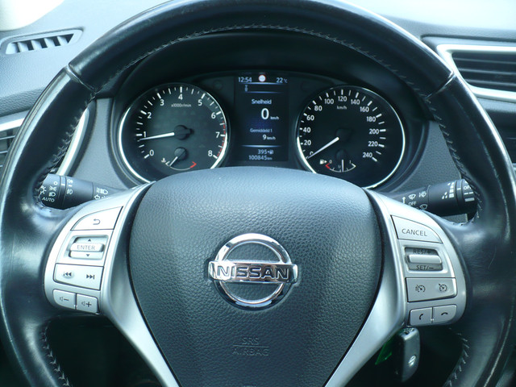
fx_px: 552
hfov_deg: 50.1
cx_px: 258
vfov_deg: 38.7
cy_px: 194
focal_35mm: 37
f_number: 2.8
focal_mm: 6.1
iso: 100
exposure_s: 1/40
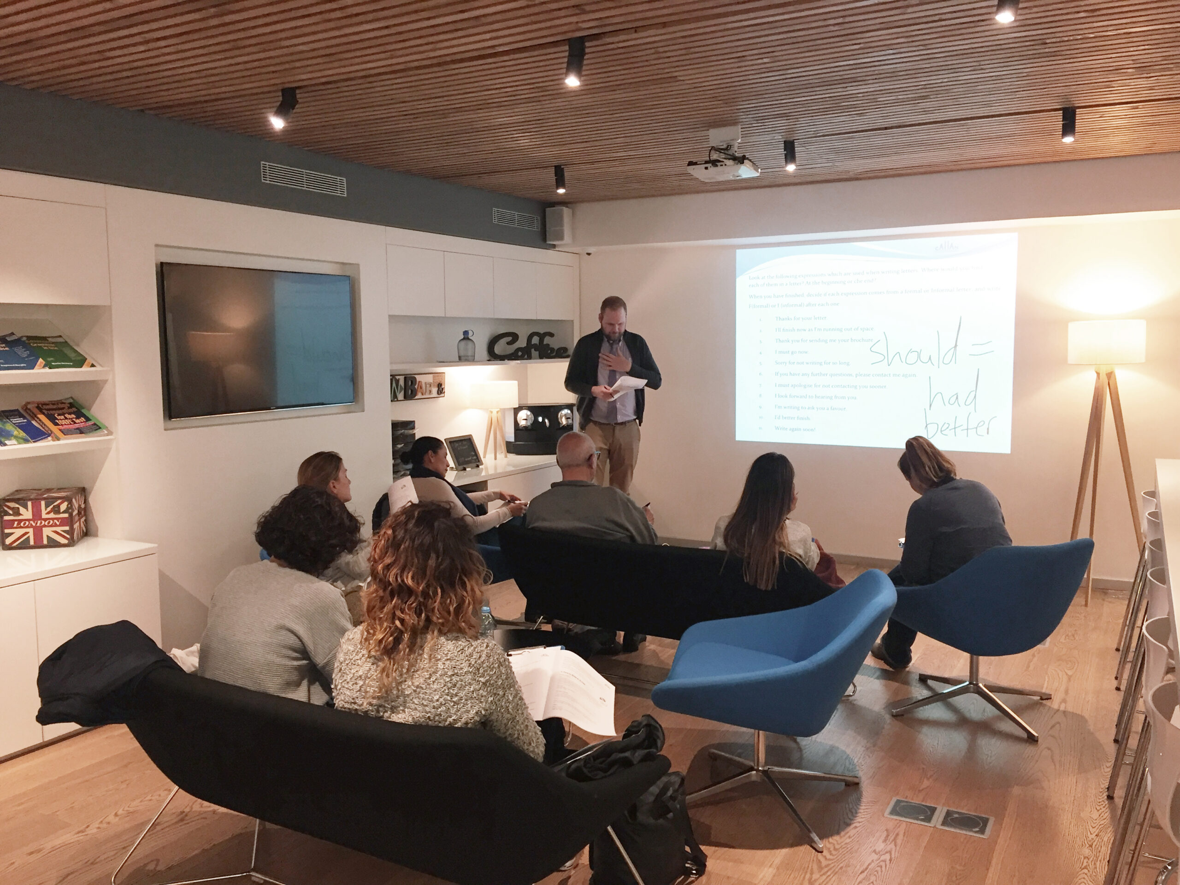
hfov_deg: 61.7
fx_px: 989
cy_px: 442
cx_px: 590
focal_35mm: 29
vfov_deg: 48.2
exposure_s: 1/33
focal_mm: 4.15
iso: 125
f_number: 2.2
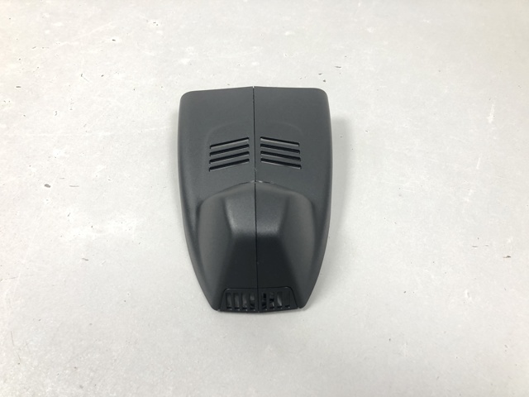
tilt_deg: -50.7
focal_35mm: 28
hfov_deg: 63.4
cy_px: 198
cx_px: 264
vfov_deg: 49.7
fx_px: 428
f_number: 1.8
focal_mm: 4
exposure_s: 1/17
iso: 40
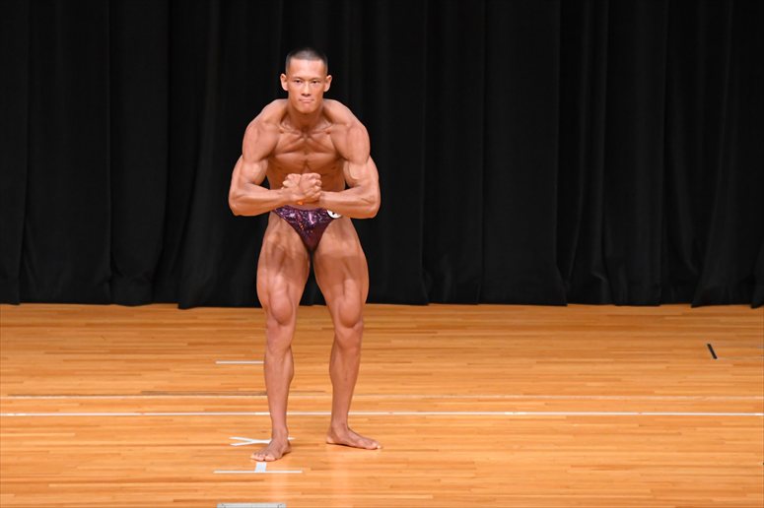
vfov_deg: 4.8
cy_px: 254
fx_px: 6045
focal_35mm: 285
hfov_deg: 7.2
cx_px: 382
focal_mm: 190
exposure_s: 1/400
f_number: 5.6
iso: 4000
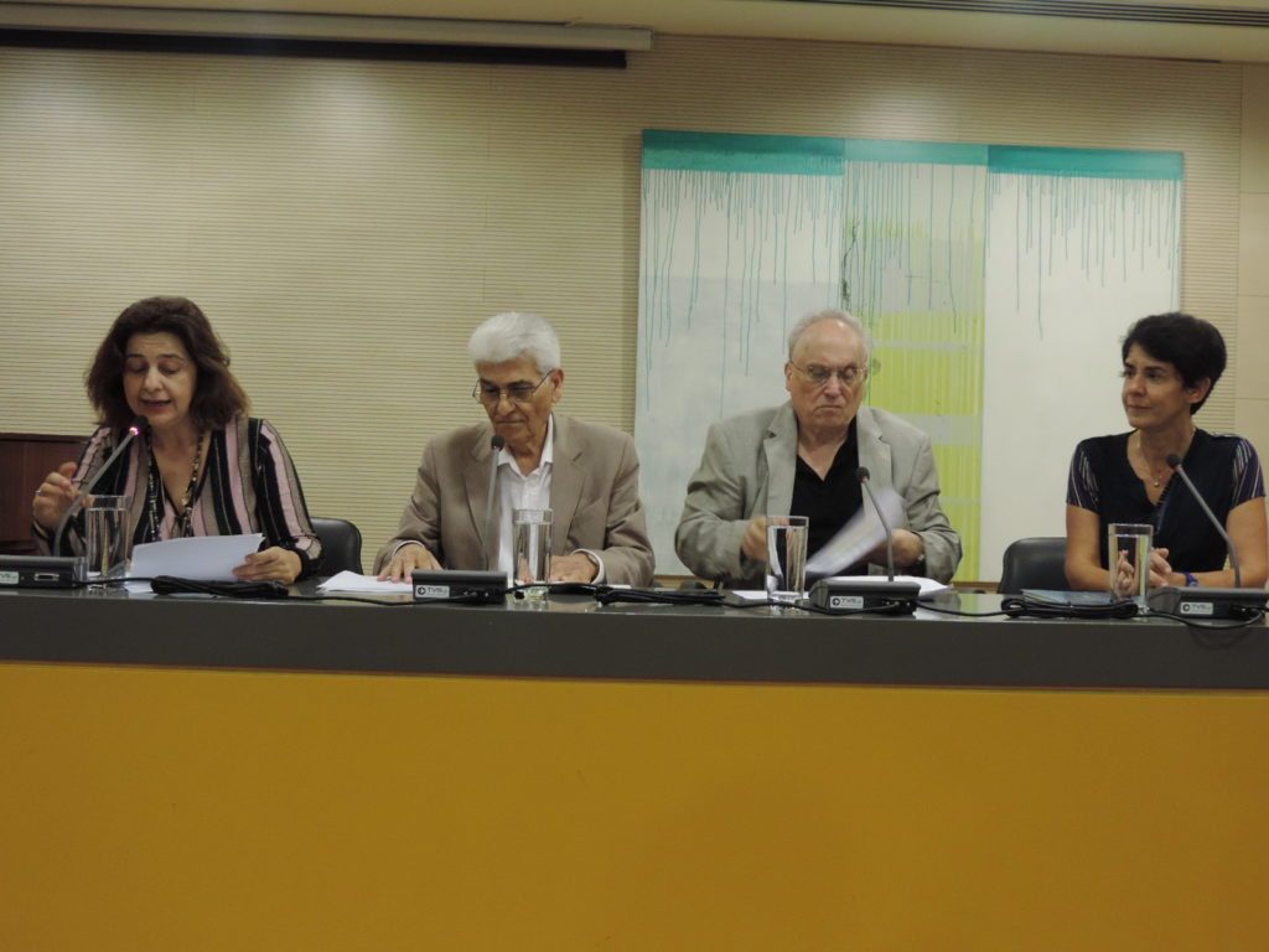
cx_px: 634
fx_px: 1466
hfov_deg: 46.8
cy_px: 476
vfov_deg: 36.0
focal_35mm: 40
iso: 400
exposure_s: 1/30
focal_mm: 7.1
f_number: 3.3
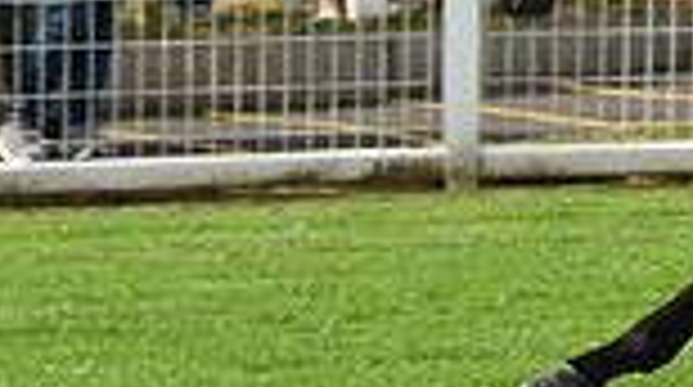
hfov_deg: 5.8
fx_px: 6677
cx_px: 1300
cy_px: -250
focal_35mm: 364
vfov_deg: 3.3
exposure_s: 1/1600
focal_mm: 92
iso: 400
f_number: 5.6
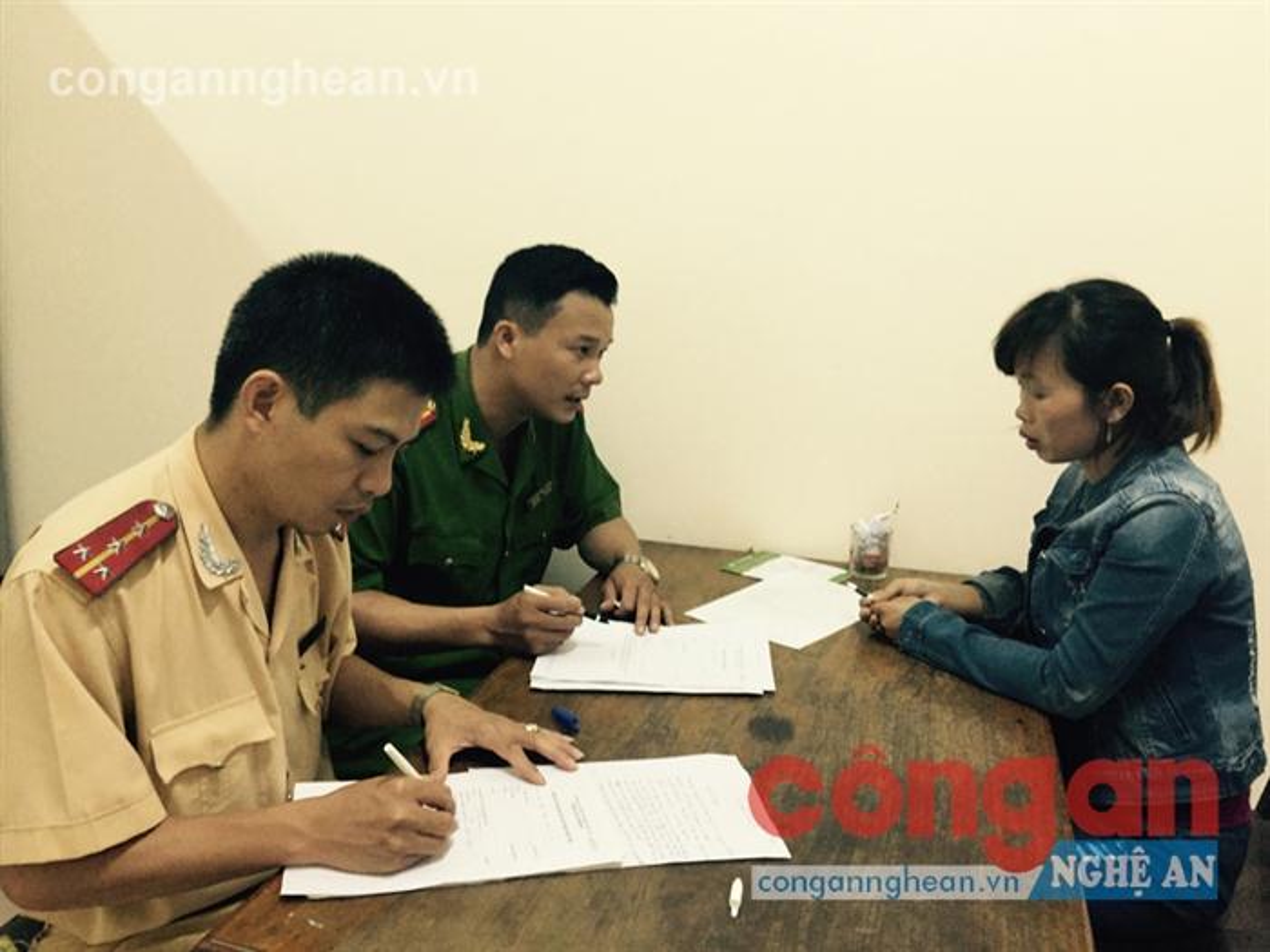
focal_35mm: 29
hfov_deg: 61.7
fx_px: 1064
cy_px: 476
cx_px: 635
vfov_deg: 48.2
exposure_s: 1/20
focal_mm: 4.15
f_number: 2.2
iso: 250
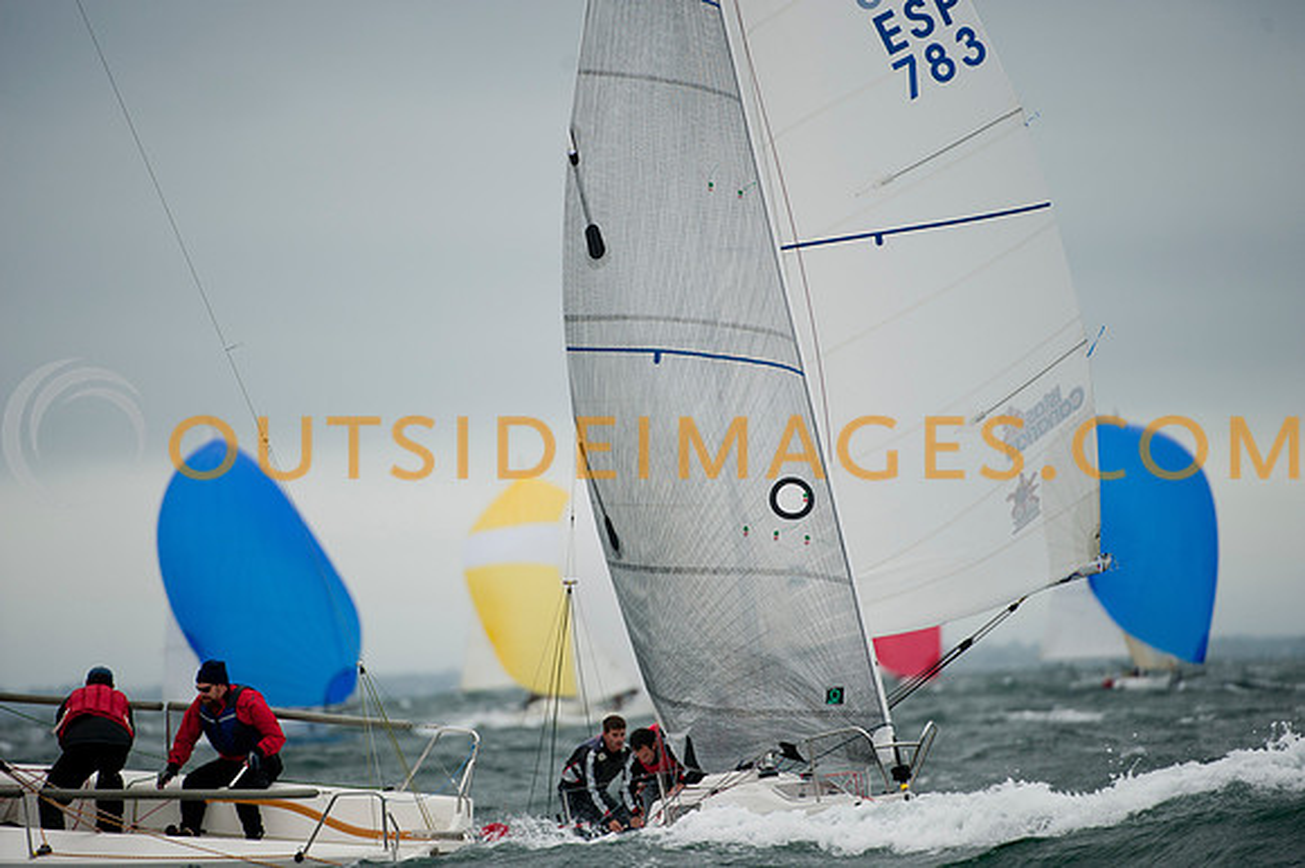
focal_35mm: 400
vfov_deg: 3.4
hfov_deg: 5.2
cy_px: 434
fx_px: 14491
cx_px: 652
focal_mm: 400
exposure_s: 1/2000
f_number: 4
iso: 500
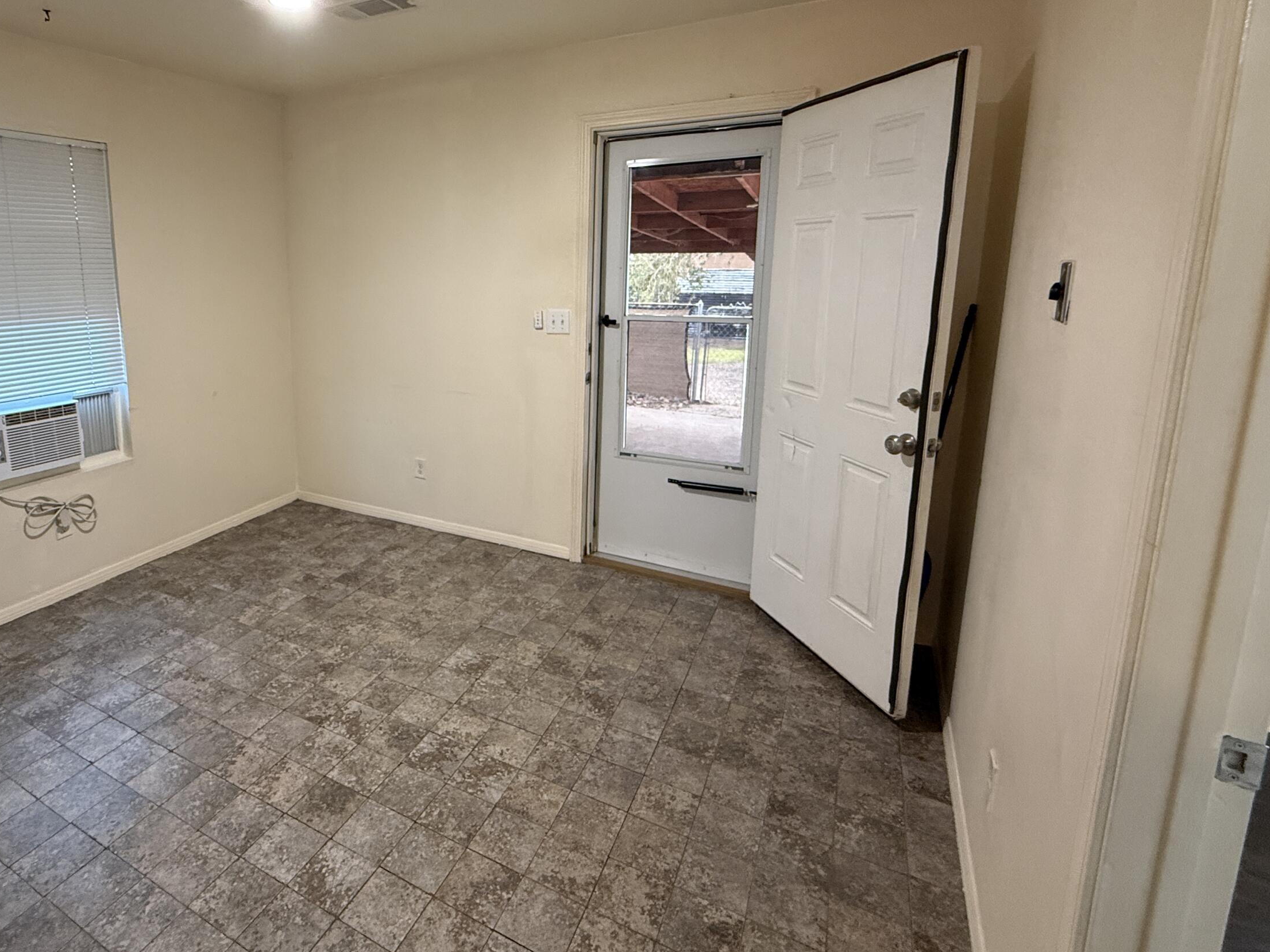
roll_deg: +1.4
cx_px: 450
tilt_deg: -7.5
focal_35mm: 19
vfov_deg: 68.0
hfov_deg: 82.5
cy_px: 380
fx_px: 697
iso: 320
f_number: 2.2
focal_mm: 2.22
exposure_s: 1/60
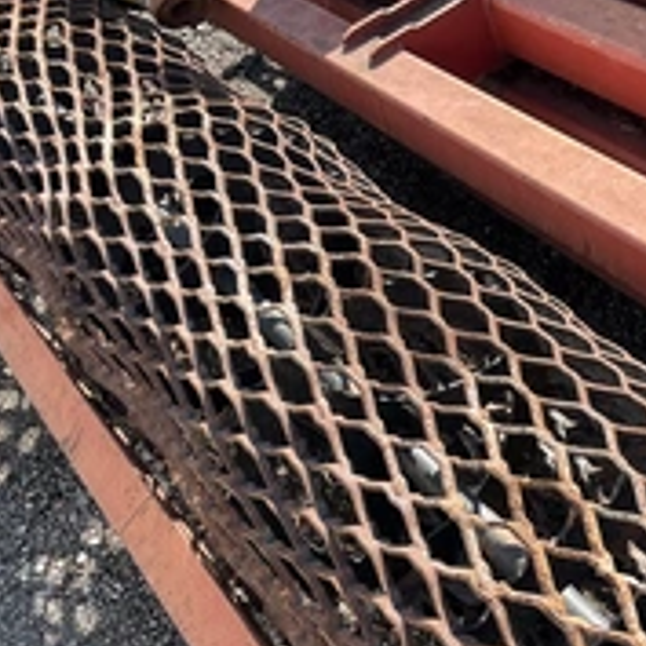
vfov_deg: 29.2
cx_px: 464
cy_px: 471
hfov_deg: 29.2
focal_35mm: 58
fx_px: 1225
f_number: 1.8
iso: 25
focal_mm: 3
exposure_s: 1/439
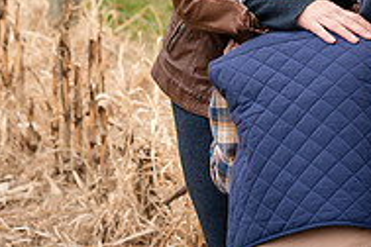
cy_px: -97
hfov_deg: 7.9
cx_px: 328
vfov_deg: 5.2
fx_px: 2690
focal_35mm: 261
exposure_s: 1/320
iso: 320
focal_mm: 85
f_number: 5
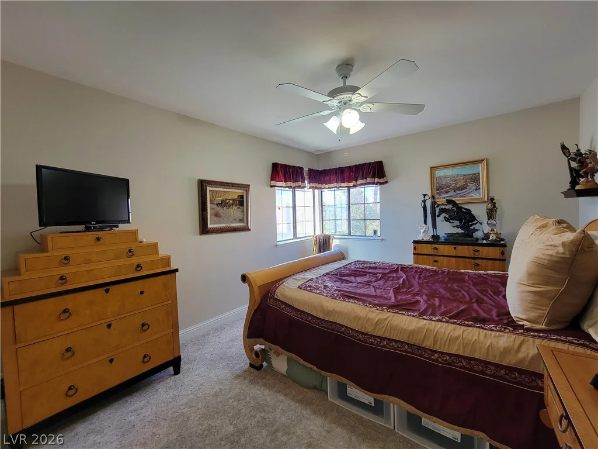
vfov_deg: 89.9
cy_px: 224
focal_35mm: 13
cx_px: 299
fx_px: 225
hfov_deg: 106.2
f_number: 2.2
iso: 160
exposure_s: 1/60
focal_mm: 2.2
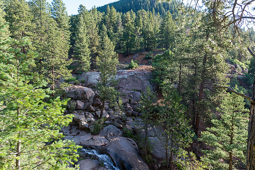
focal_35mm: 24
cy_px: 85
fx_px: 170
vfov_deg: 53.1
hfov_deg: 73.8
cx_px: 128
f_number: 6.3
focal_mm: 24
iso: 320
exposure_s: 1/100
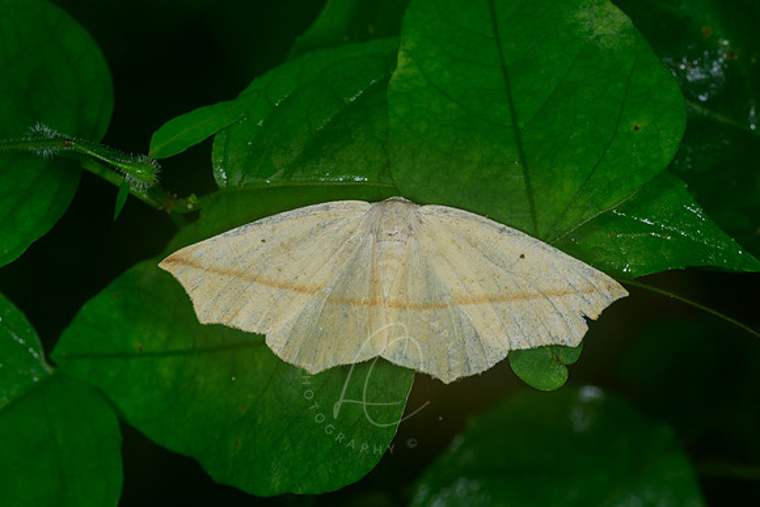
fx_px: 3726
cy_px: 254
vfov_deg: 7.8
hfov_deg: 11.6
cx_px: 380
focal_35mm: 176
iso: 64
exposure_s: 1/200
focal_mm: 105
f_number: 18
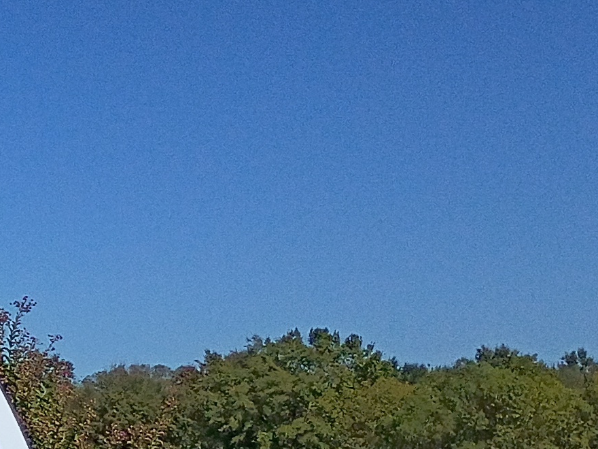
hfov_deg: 12.7
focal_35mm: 135
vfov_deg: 10.3
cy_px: 824
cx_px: -616
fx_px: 2332
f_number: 1.8
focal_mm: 4.27
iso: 102
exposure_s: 1/2865
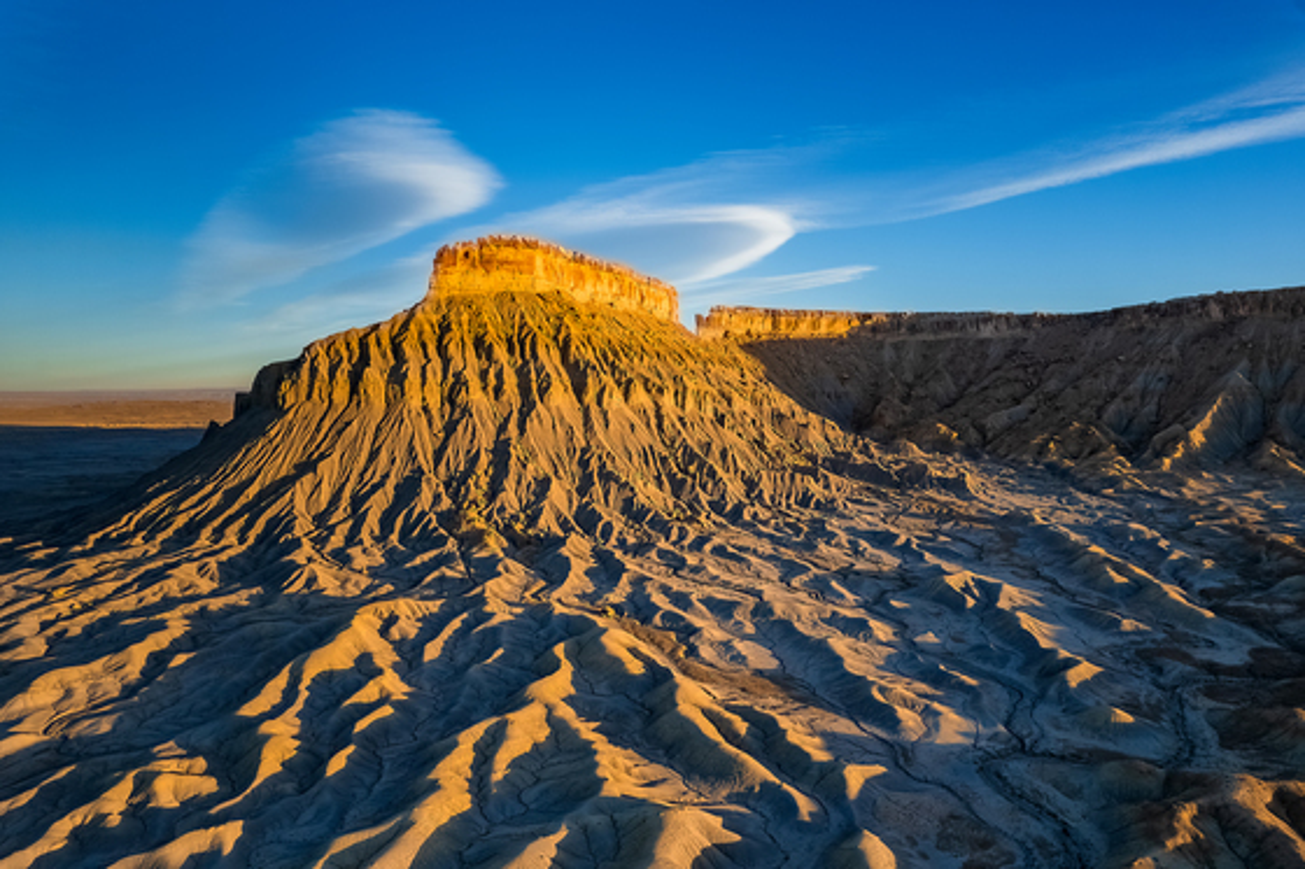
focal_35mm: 22
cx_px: 652
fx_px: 797
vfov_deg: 57.2
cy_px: 434
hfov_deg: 78.6
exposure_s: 1/2000
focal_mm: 8.38
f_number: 2.8
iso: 100
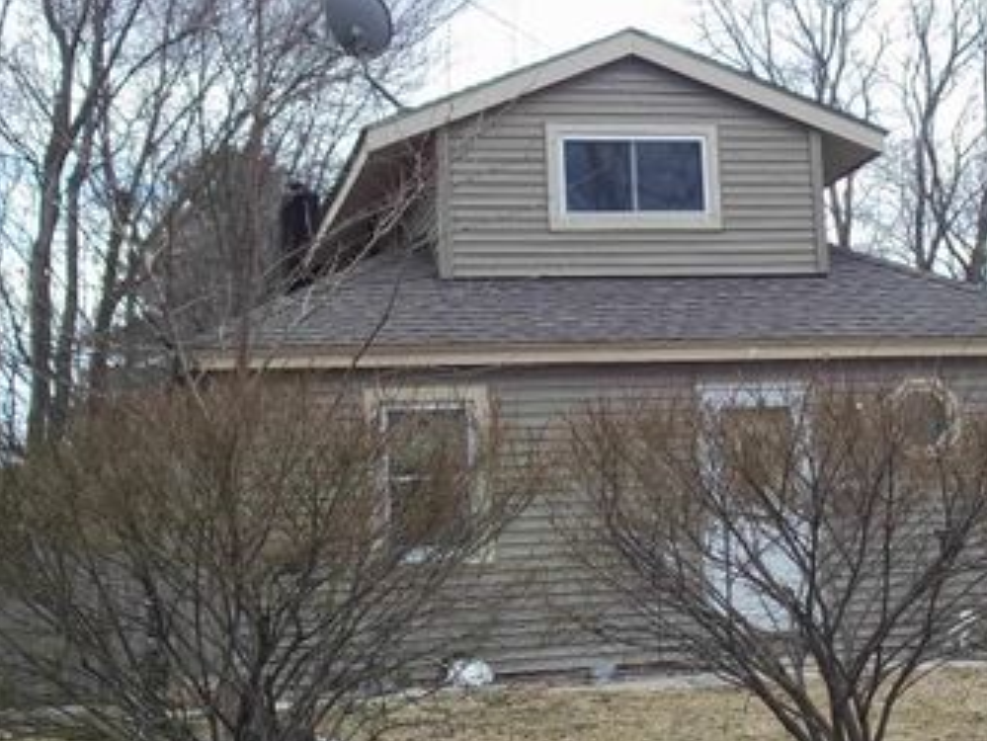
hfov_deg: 27.9
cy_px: 408
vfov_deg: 21.3
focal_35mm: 69
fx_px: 1968
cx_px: 673
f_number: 3.5
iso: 80
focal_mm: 8.2
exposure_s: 1/400
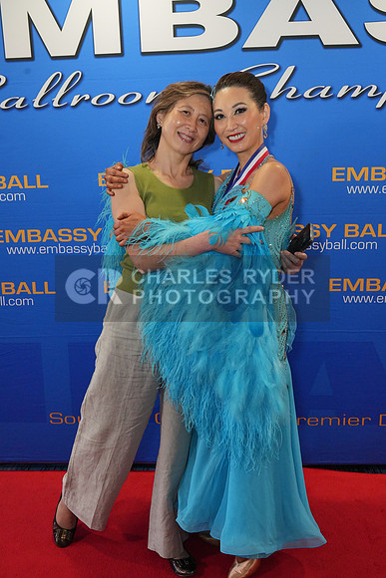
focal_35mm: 37
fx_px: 595
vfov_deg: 51.9
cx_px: 193
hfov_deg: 36.0
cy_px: 289
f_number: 7.1
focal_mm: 37
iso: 3200
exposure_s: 1/200
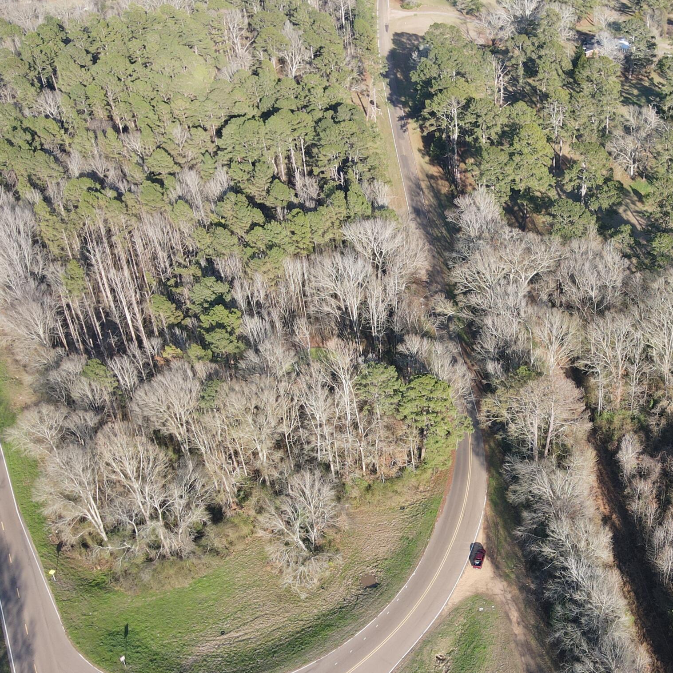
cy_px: 372
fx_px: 924
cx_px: 510
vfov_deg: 40.0
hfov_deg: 38.9
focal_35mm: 42
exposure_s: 1/200
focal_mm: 4.5
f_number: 2.8
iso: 100
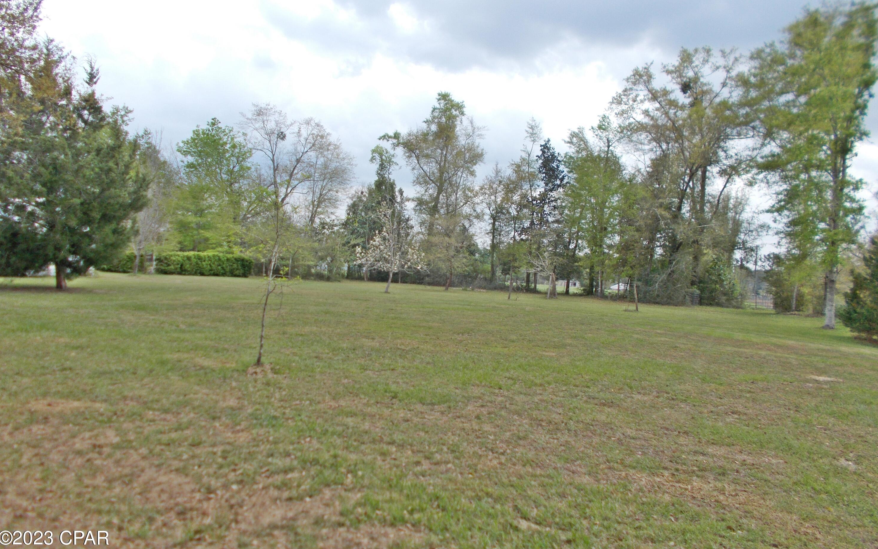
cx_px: 443
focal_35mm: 28
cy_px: 234
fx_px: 670
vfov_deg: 44.4
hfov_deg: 66.5
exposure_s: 1/400
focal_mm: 4.6
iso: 80
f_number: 3.2
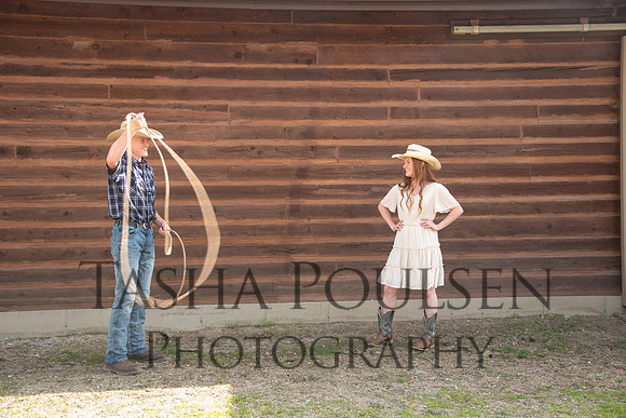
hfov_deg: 41.1
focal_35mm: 48
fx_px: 835
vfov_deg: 28.1
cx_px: 313
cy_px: 209
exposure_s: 1/125
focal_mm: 48
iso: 320
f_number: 5.6
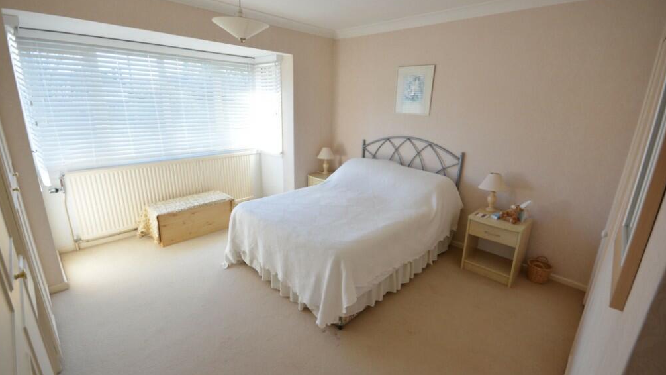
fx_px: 283
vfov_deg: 67.1
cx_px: 330
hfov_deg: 99.4
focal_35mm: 16
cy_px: 190
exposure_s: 1/30
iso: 400
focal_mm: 10
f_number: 8
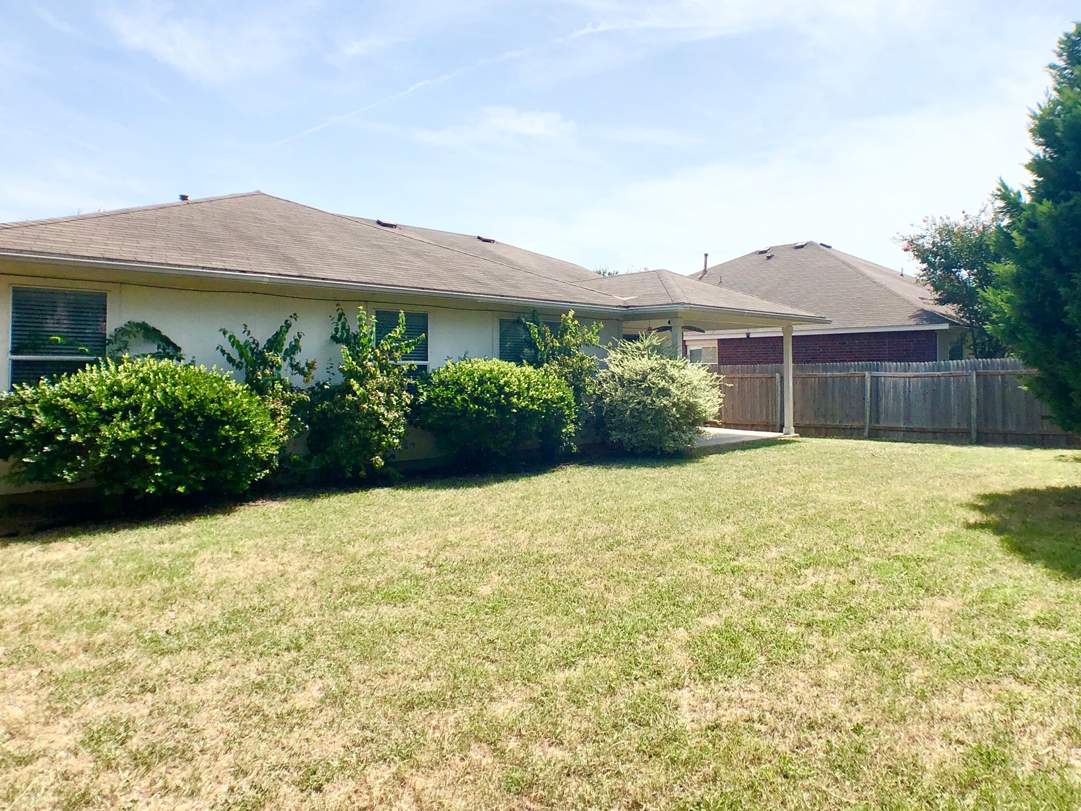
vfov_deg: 40.7
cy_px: 361
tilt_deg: +2.0
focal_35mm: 35
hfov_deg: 52.5
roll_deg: +1.3
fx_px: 1093
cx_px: 595
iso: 20
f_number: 1.8
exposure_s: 1/2857
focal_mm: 4
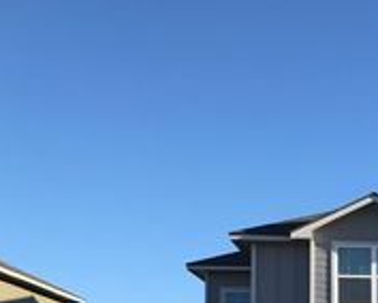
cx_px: 493
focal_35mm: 77
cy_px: 360
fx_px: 862
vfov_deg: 18.9
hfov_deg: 22.2
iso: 20
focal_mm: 3.99
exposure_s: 1/1570
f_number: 1.8
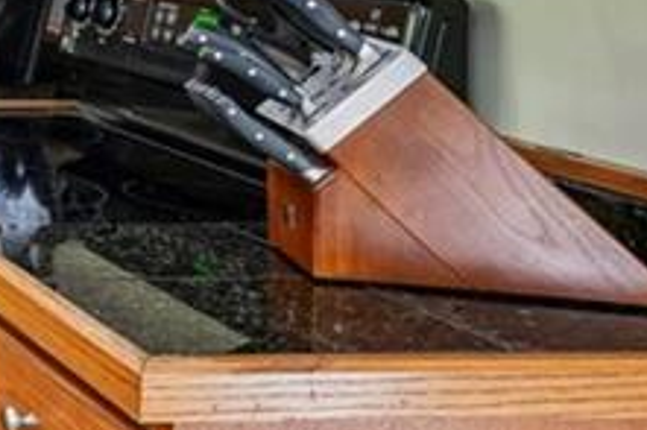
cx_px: -556
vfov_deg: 19.4
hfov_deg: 20.4
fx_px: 1167
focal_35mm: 65
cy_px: -121
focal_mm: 14
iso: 320
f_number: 8
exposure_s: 1/6
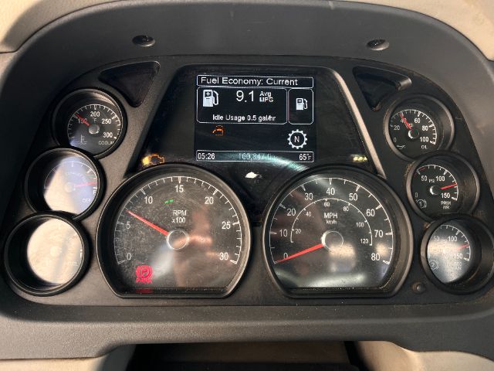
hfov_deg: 67.3
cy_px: 186
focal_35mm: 26
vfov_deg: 53.1
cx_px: 247
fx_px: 371
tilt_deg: -25.8
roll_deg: +1.1
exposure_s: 1/121
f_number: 1.6
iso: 50
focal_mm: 5.1
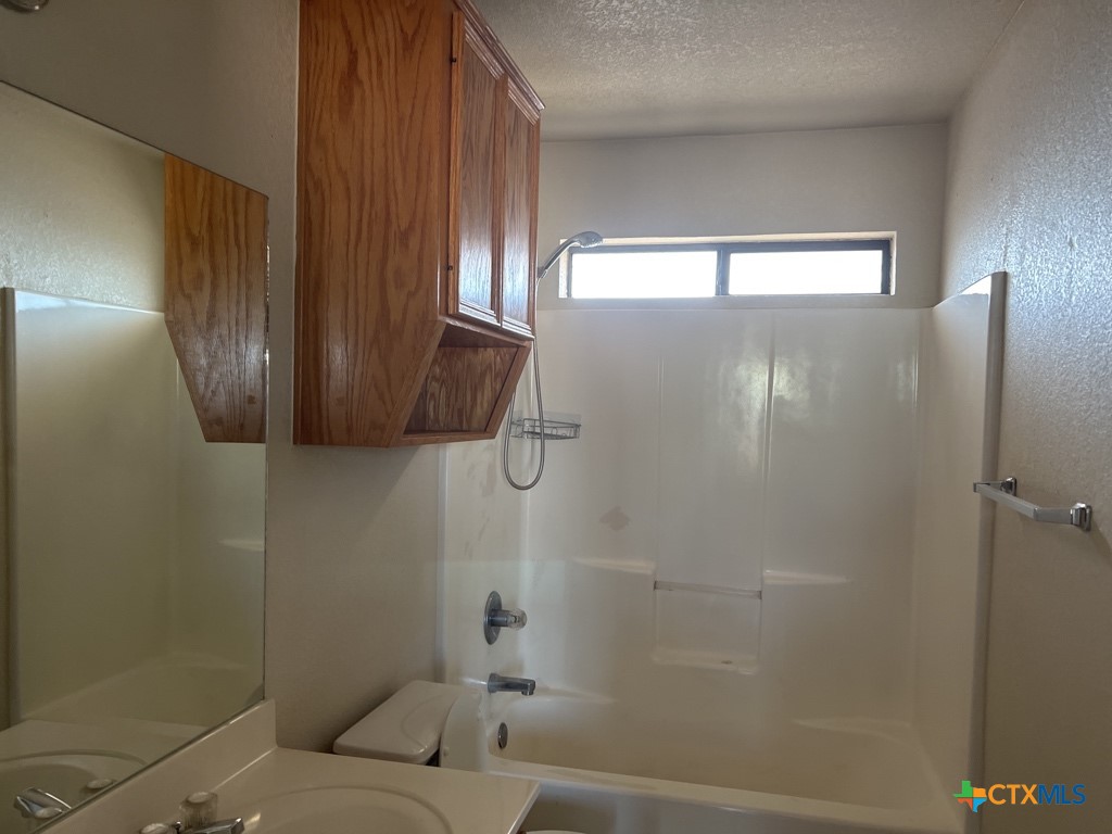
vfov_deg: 53.1
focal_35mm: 26
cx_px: 556
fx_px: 835
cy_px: 417
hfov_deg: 67.3
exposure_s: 1/61
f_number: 1.5
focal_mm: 5.7
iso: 125
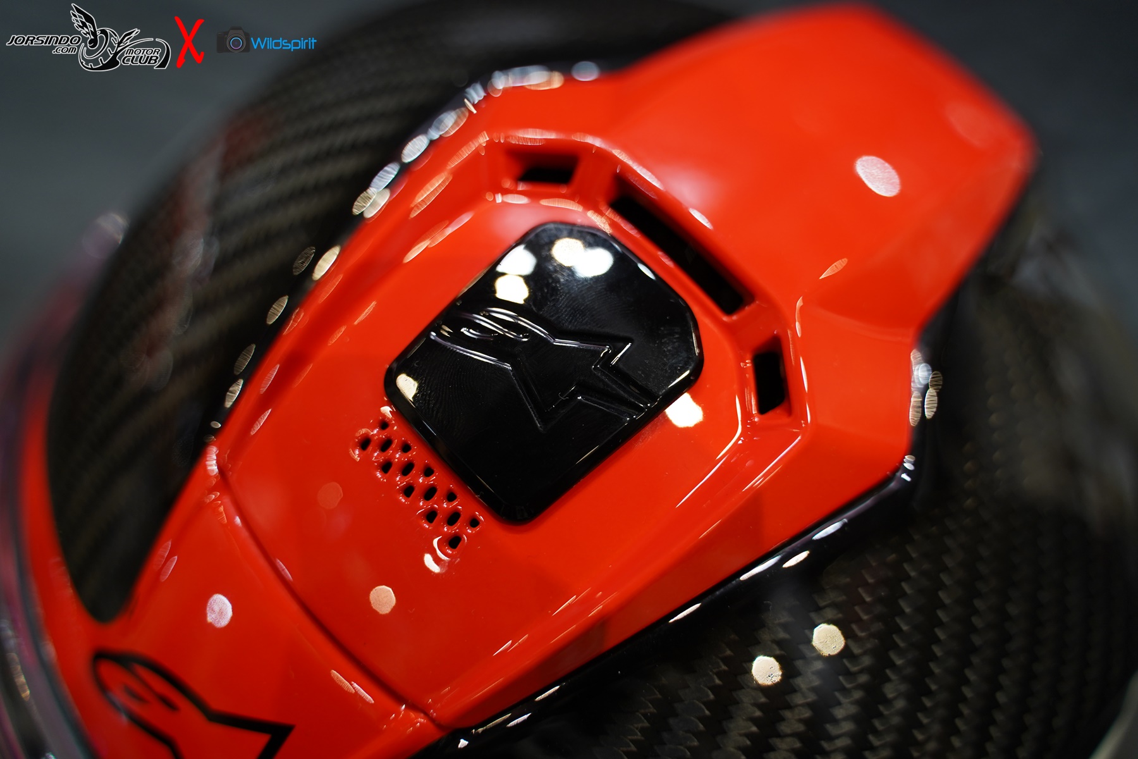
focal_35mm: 29
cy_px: 380
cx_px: 569
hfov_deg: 63.7
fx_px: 917
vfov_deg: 45.0
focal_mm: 29
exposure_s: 1/60
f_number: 2.8
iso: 640
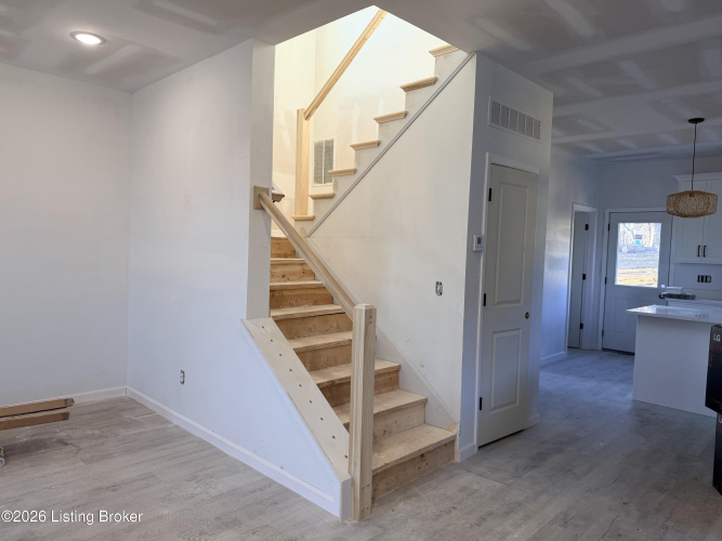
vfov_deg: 56.8
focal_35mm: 24
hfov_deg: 71.6
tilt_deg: -3.1
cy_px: 270
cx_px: 361
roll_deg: -2.4
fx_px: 500
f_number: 1.78
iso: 80
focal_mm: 6.76
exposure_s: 1/120
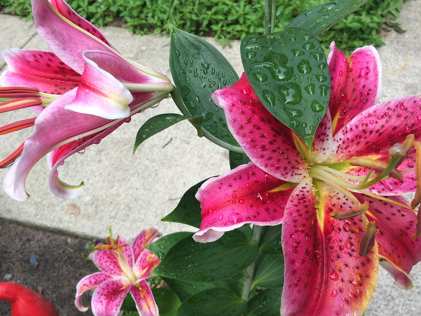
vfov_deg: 36.8
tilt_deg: -51.6
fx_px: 474
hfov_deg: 47.9
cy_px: 166
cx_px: 217
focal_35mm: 39
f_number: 2.2
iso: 32
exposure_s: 1/342
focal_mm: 4.15
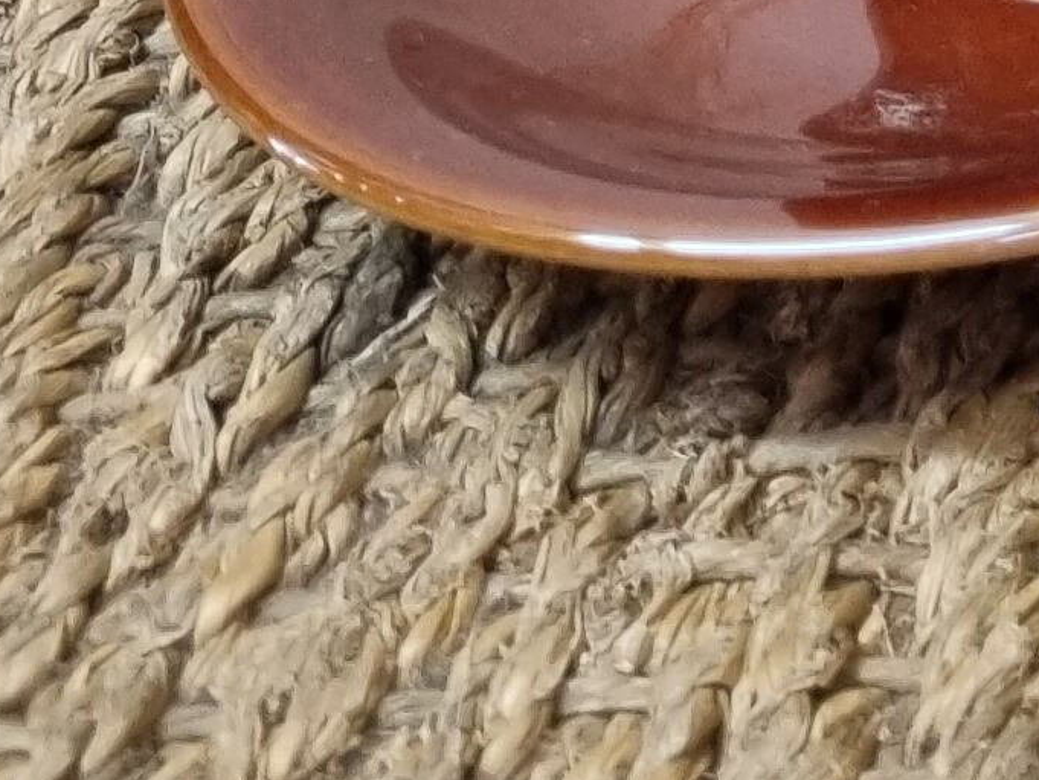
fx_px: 4623
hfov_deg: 10.0
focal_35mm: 154
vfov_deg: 8.6
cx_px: 2983
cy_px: -1192
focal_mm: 5.4
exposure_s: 1/50
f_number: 1.8
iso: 400
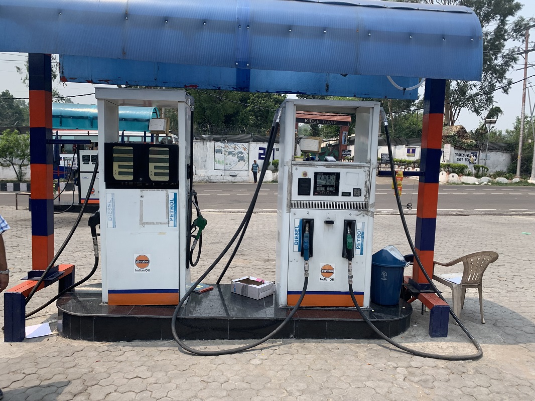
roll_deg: -2.6
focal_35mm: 26
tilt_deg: -6.0
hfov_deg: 67.3
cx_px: 268
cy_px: 200
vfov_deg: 53.1
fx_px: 402
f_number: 1.8
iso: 25
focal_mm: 4.25
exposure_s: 1/1427
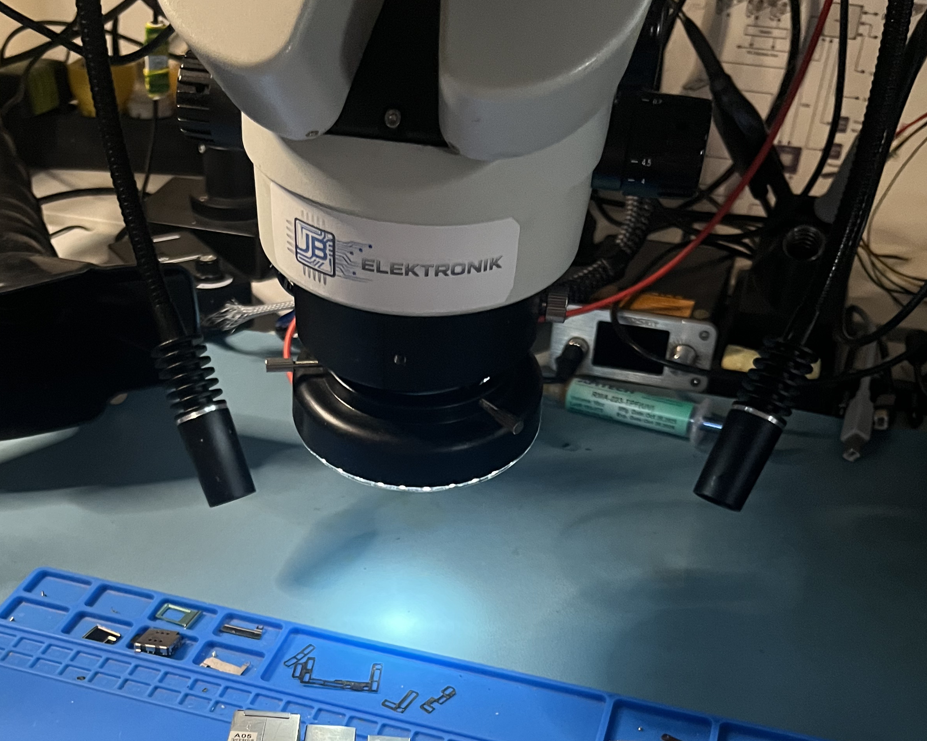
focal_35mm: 43
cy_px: 638
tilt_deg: -39.9
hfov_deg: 42.6
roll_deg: +0.6
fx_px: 1180
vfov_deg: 33.4
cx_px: 349
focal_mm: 5.1
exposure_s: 1/60
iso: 500
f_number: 1.6
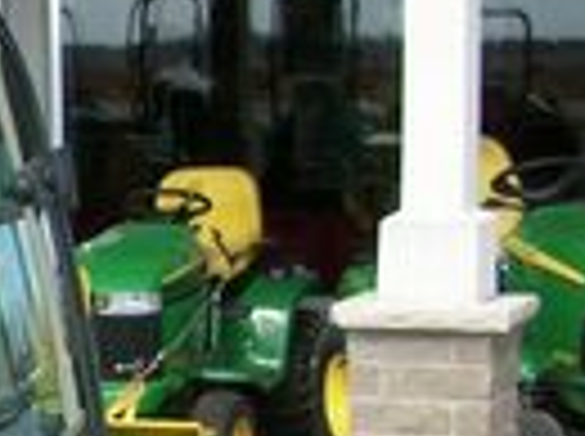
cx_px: -414
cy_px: 823
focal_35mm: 147
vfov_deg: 9.5
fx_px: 2480
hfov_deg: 12.5
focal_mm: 6.3
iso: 80
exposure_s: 1/320
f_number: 3.1
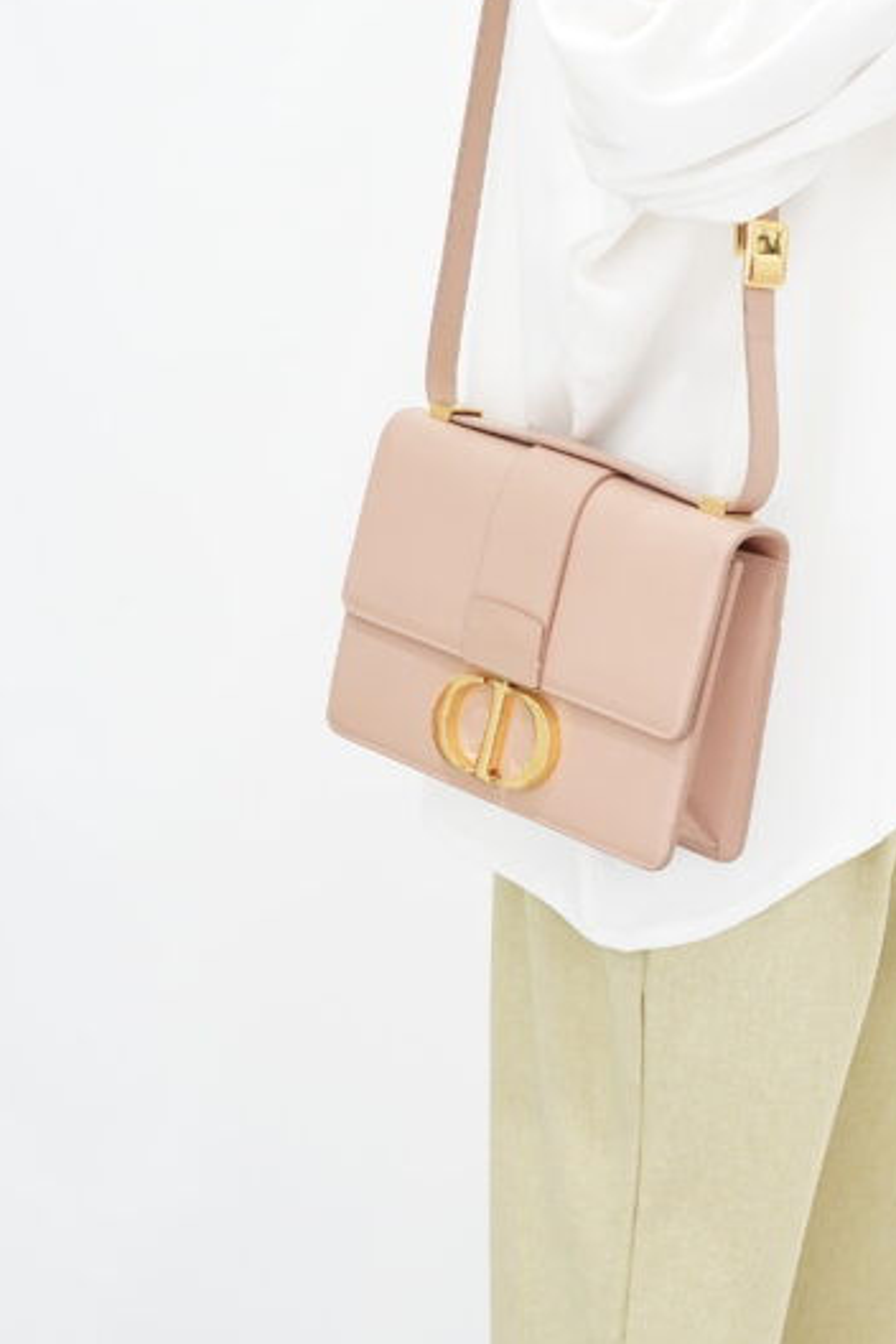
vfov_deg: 20.9
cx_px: 742
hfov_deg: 14.0
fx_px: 3621
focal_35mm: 97
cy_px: 372
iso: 640
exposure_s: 1/10
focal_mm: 50
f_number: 5
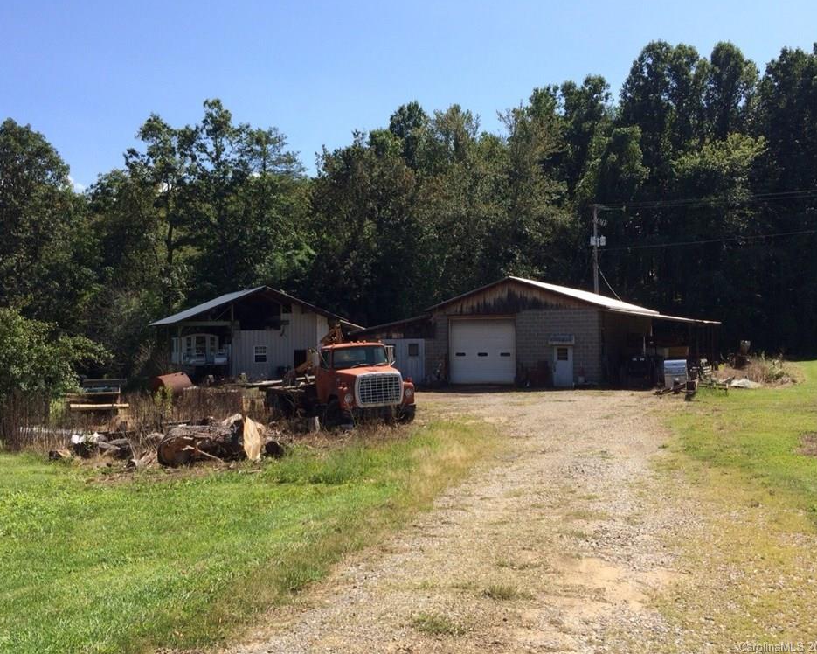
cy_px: 319
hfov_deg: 57.2
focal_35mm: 31
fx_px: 750
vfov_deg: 47.1
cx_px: 391
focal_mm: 4.15
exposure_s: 1/1642
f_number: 2.2
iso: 32
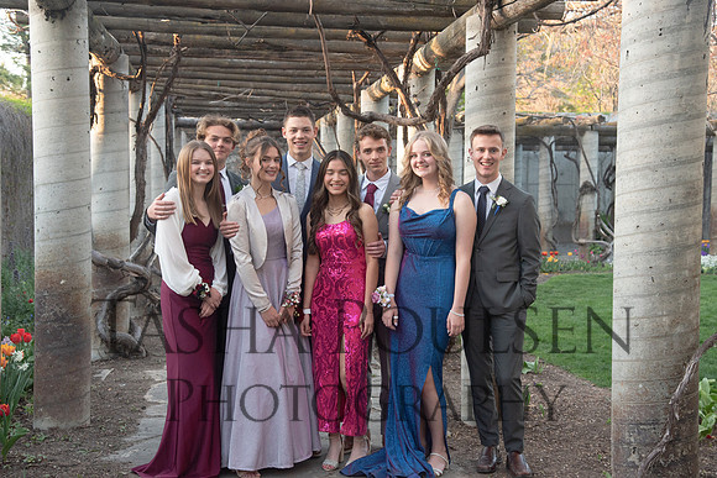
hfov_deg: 39.6
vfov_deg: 27.0
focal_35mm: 50
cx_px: 358
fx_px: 996
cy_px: 239
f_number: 5.6
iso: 640
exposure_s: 1/125
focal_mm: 50
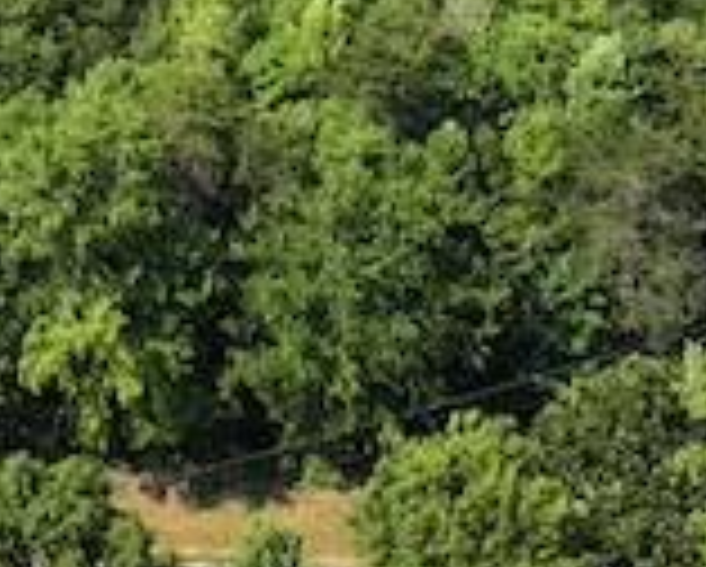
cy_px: -808
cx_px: -274
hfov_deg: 12.4
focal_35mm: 149
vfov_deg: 9.3
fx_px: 3117
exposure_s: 1/1250
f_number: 2.8
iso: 100
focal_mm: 12.29
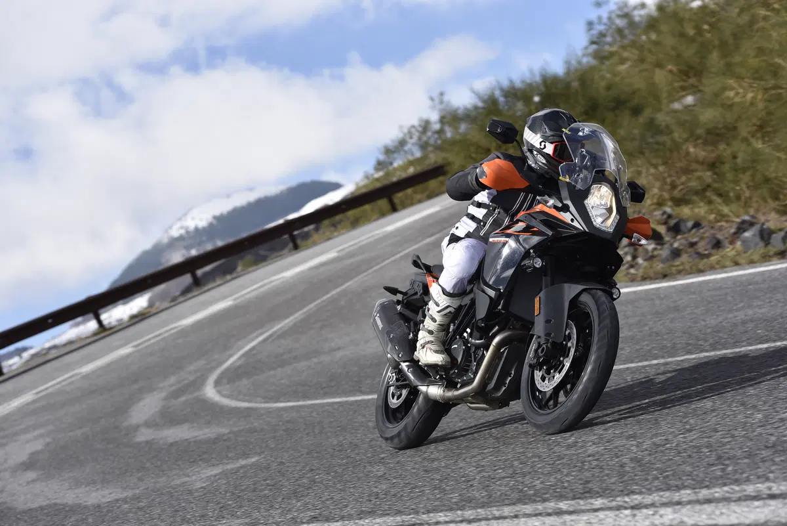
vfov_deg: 13.4
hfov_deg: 20.0
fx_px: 2231
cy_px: 263
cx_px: 394
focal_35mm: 102
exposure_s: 1/640
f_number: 5.6
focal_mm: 102
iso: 100
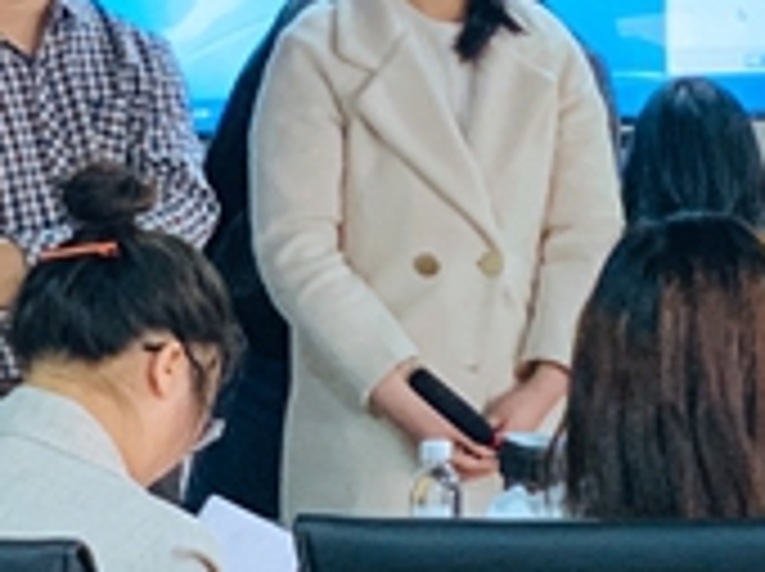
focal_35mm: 196
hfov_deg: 9.7
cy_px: -63
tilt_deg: +0.0
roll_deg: +0.5
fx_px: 4325
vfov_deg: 7.5
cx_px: 1328
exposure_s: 1/60
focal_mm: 6
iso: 200
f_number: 2.4
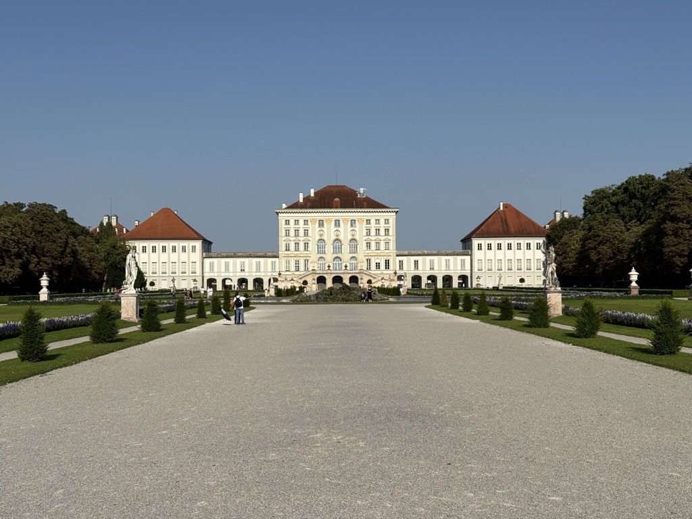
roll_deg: +0.7
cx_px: 346
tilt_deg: +1.9
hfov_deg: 39.7
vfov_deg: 30.3
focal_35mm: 48
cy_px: 260
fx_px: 960
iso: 64
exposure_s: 1/9901
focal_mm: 6.76
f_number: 1.78
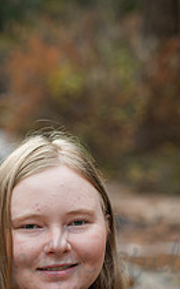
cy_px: 257
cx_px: 30
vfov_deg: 18.8
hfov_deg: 11.9
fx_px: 857
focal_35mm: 109
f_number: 2.5
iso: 200
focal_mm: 50
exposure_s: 1/320
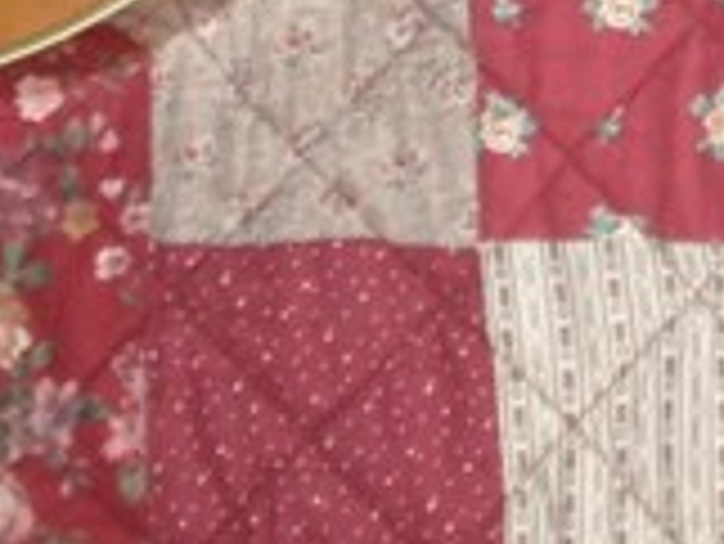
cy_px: -719
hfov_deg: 10.5
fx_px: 3851
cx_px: 998
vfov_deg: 7.6
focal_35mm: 184
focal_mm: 6.6
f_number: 3.5
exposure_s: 1/30
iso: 200
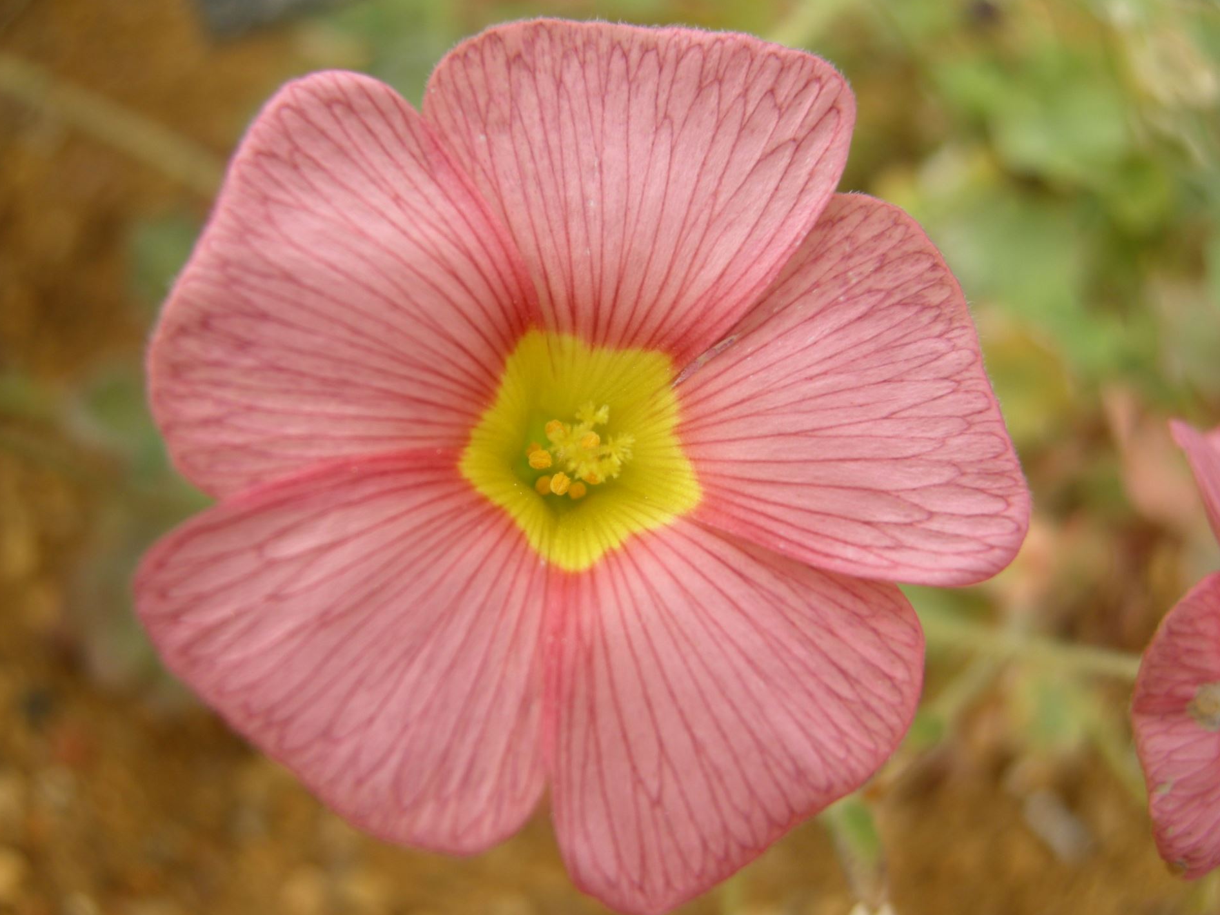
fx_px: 1304
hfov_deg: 50.1
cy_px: 480
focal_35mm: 37
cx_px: 576
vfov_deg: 38.7
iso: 64
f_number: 3
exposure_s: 1/62.6
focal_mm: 7.5
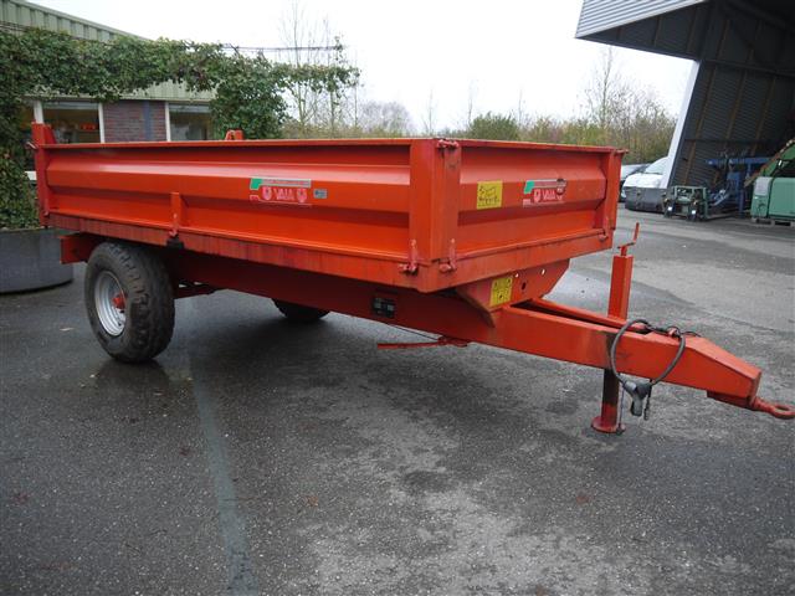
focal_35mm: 28
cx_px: 398
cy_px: 298
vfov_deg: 49.7
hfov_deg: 63.4
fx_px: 643
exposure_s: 1/60
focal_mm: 14
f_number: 3.5
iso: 200
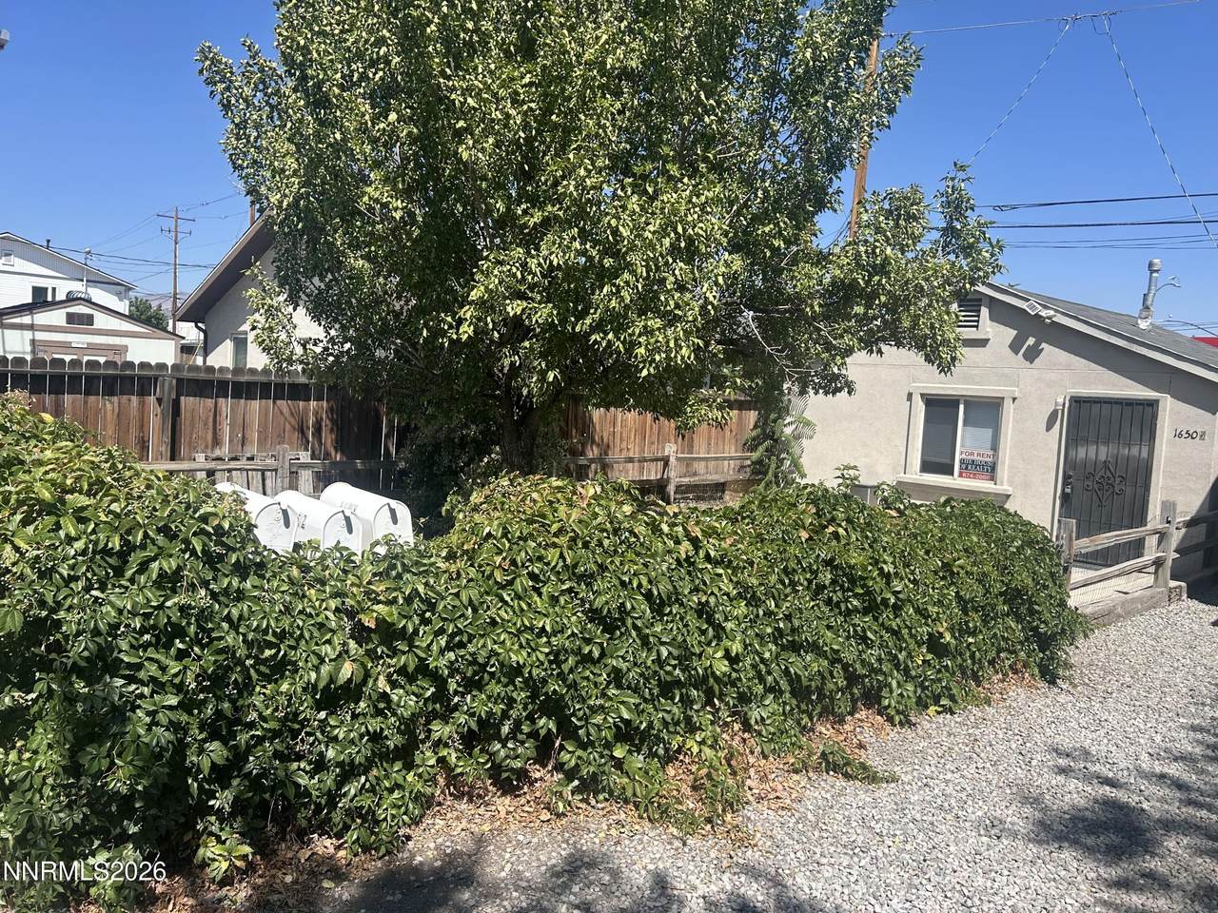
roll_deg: -3.0
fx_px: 915
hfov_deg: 67.3
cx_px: 609
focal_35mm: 26
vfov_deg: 53.1
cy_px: 456
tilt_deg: -4.0
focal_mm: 5.7
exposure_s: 1/1808
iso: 50
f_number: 1.5
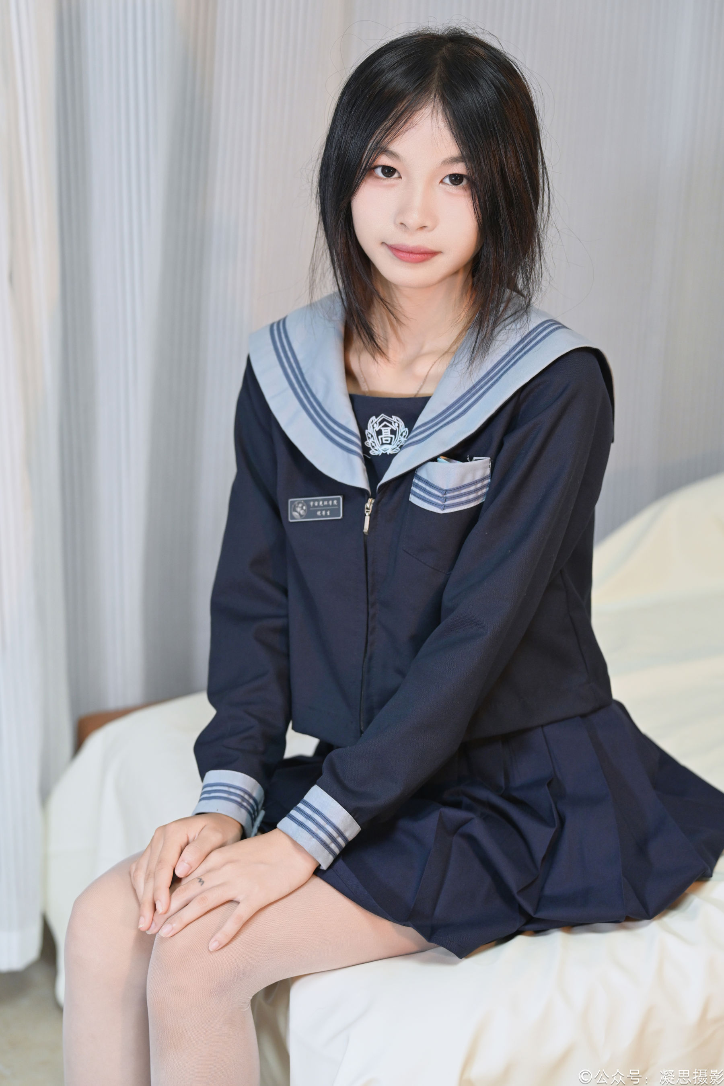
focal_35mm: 68
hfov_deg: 20.0
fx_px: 2051
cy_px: 543
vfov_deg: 29.7
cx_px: 362
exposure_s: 1/100
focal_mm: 68
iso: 2000
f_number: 3.2
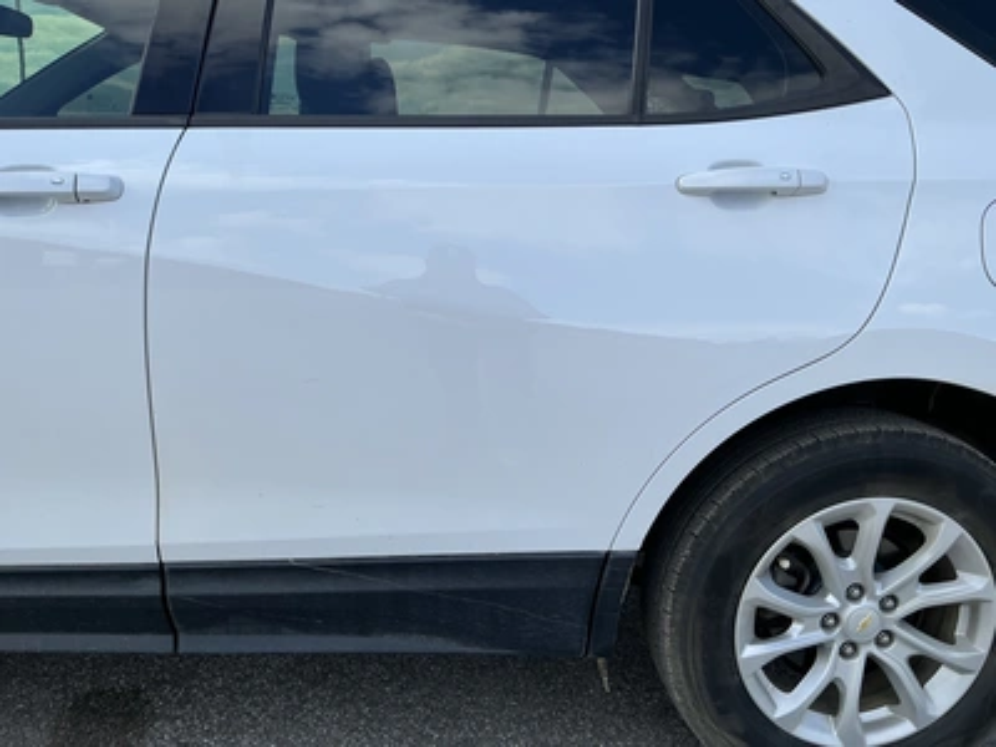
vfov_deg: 49.7
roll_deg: -2.3
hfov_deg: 63.4
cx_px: 498
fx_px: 806
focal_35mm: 28
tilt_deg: -12.1
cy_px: 374
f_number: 1.8
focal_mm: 3
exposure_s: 1/1015
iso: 25
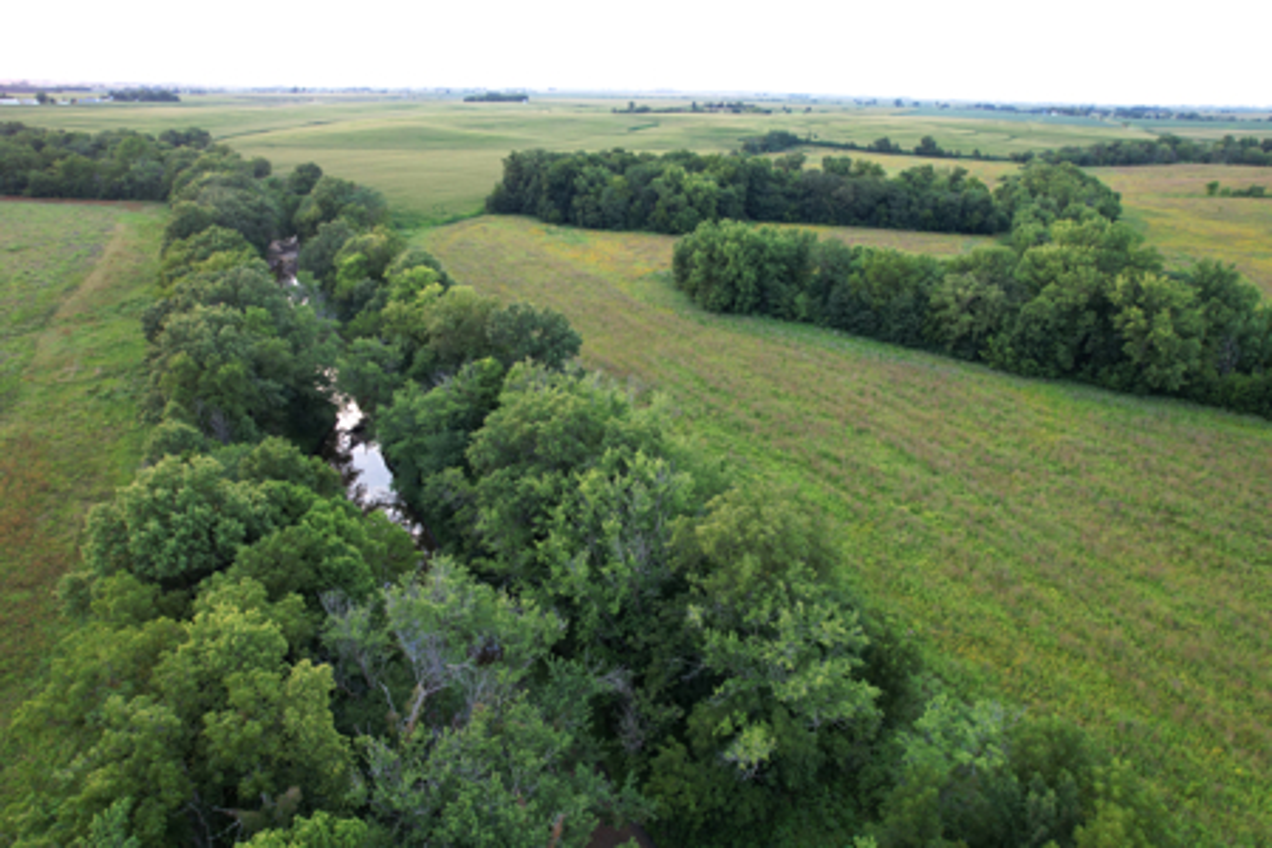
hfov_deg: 78.6
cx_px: 636
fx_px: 777
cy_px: 424
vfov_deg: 57.2
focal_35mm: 22
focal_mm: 8.38
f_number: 2.8
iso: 100
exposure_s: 1/40
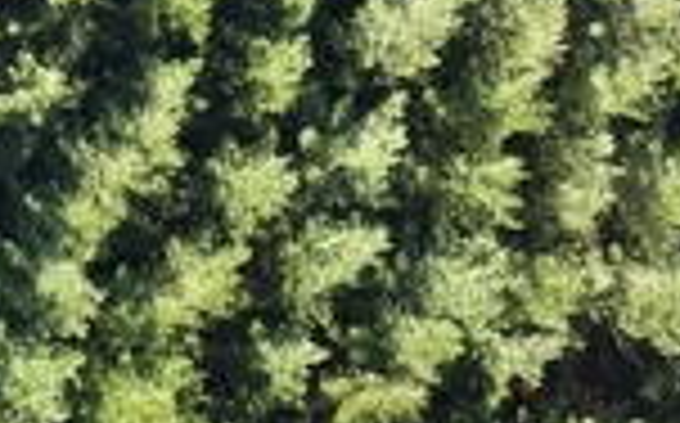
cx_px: -185
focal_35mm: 101
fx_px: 1870
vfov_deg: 12.7
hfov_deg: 19.2
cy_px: -27
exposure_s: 1/60
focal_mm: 4.5
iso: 100
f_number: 2.8
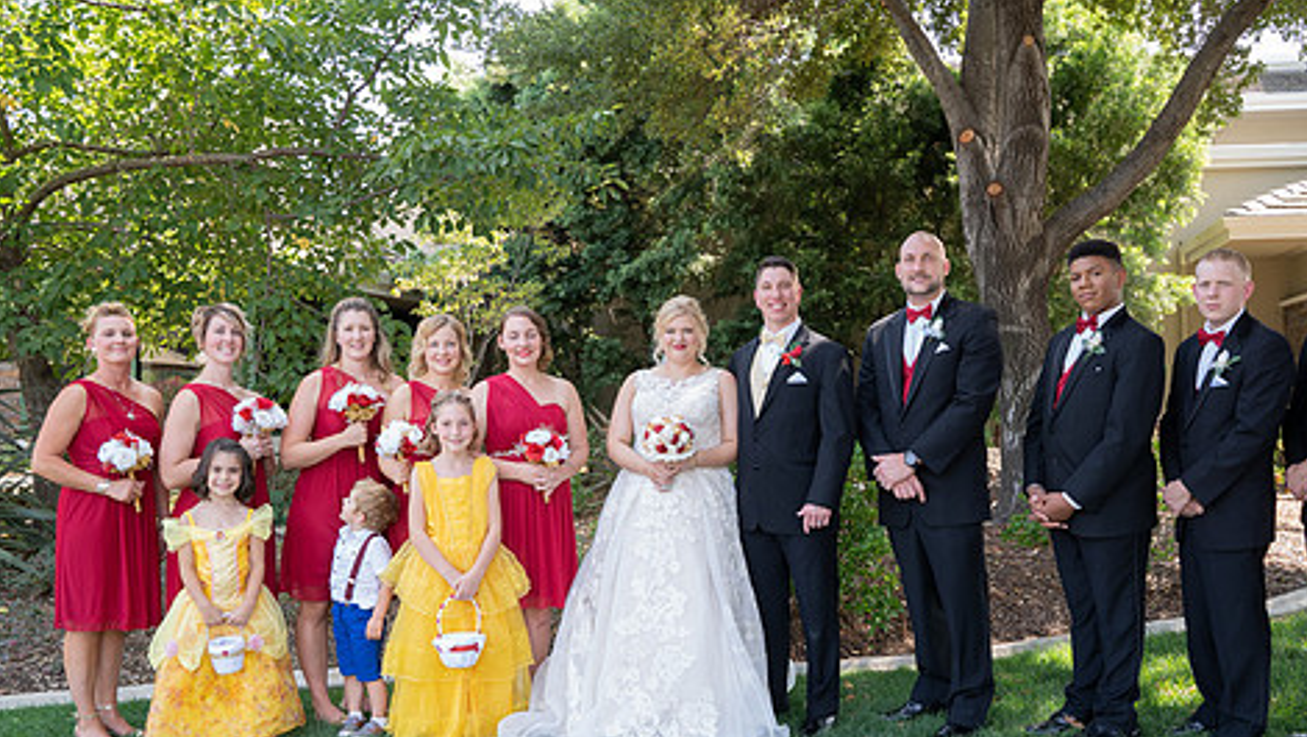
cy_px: 435
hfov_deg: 62.3
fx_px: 1075
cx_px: 756
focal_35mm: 31
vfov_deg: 37.7
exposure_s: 1/60
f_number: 8
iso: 500
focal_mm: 24
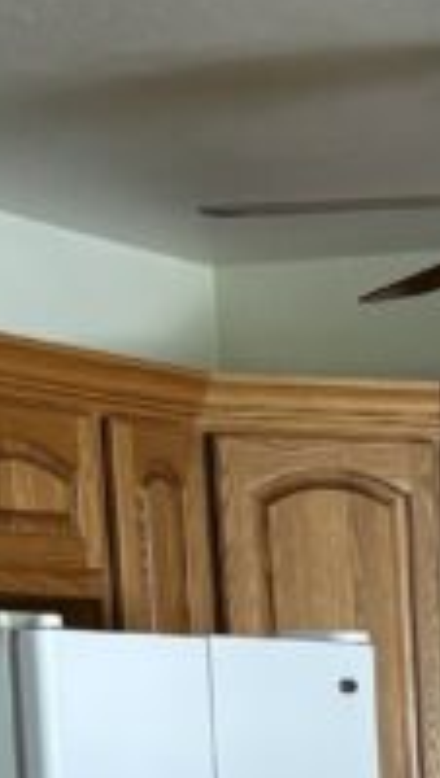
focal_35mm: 145
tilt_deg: -11.7
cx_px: 857
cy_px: 1470
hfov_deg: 8.0
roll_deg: +1.1
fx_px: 2997
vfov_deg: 13.1
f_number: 1.6
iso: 160
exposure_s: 1/60
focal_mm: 5.96
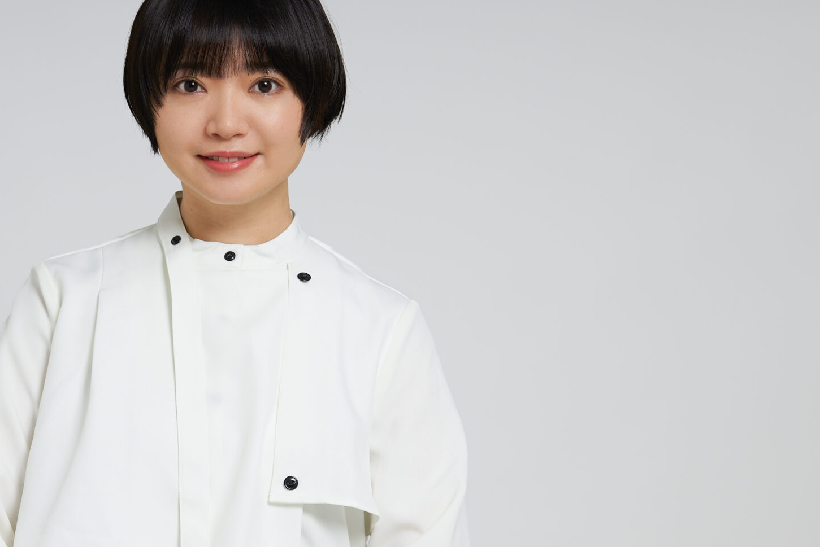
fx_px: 3418
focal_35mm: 150
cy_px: 310
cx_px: 219
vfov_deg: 9.2
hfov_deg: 13.6
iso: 80
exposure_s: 1/160
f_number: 5.6
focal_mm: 85
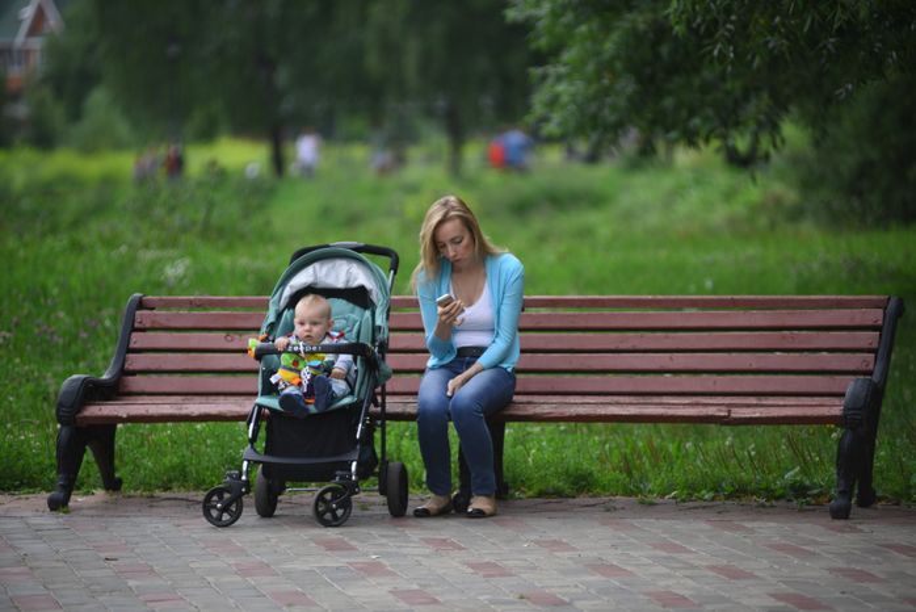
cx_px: 458
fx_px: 5091
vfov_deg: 6.9
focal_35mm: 200
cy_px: 306
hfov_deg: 10.3
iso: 200
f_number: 2.8
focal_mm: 200
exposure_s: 1/500
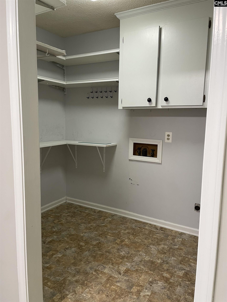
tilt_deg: -7.8
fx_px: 227
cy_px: 151
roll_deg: -0.5
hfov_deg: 53.1
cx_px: 114
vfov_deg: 67.3
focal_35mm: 26
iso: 100
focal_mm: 4.2
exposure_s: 1/60
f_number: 1.6
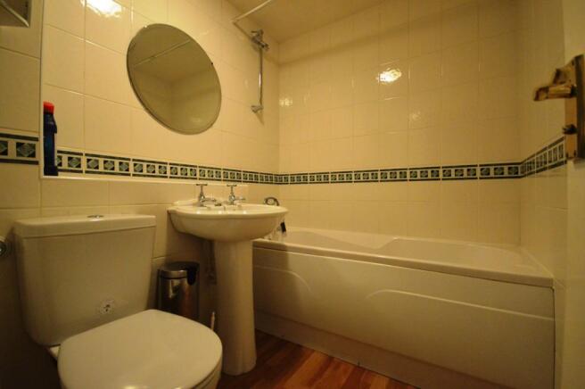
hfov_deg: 100.4
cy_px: 194
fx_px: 244
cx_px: 292
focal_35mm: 15
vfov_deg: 77.2
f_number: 4
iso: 3200
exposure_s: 1/30
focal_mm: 10
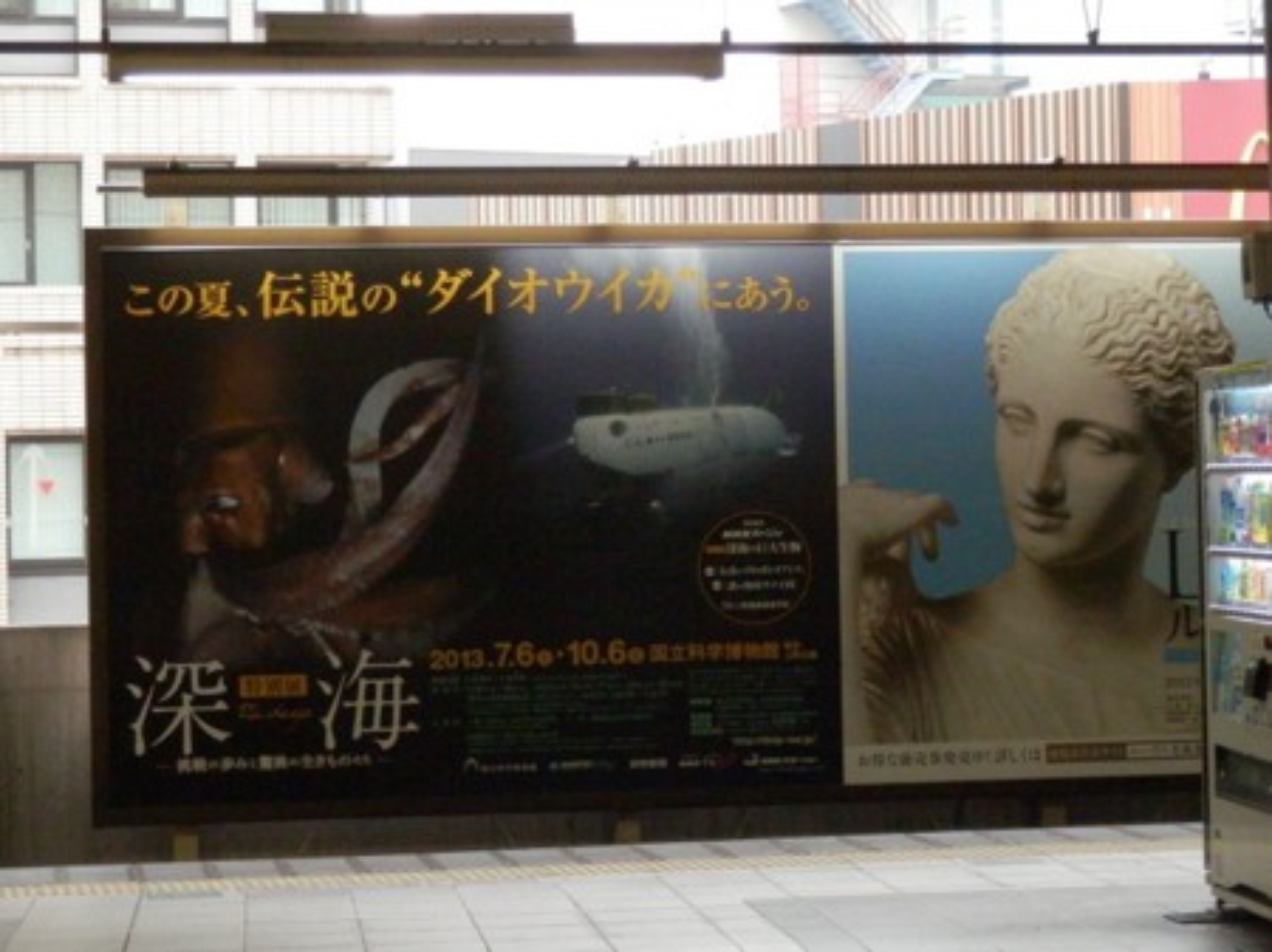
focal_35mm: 97
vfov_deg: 15.2
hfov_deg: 20.2
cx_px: 636
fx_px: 3562
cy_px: 476
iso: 800
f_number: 4.9
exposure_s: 1/160
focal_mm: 17.3
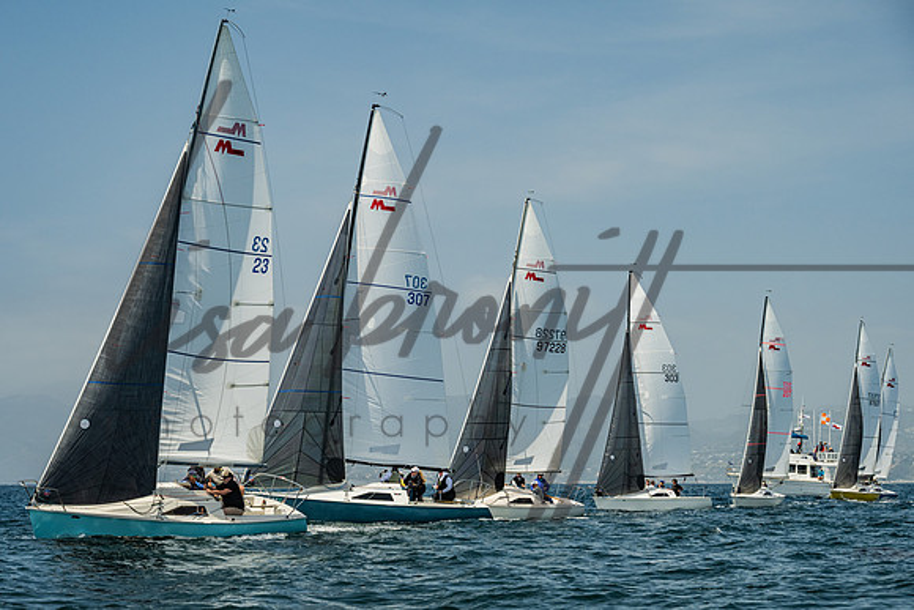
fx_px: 2285
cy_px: 341
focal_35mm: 90
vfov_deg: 15.2
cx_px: 429
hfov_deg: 22.6
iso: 320
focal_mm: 79
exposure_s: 1/1250
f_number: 6.3
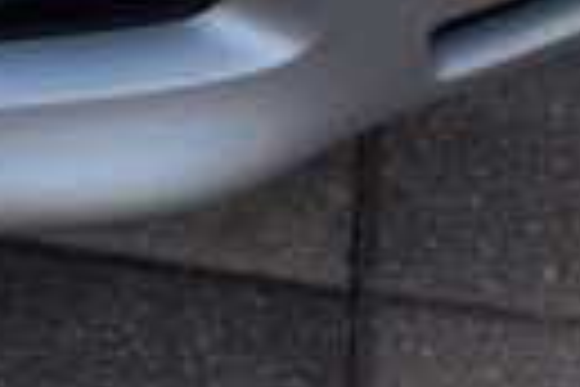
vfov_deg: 6.0
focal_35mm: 199
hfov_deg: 10.3
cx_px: 18
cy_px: -1028
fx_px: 3206
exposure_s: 1/250
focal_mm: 18
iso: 220
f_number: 8
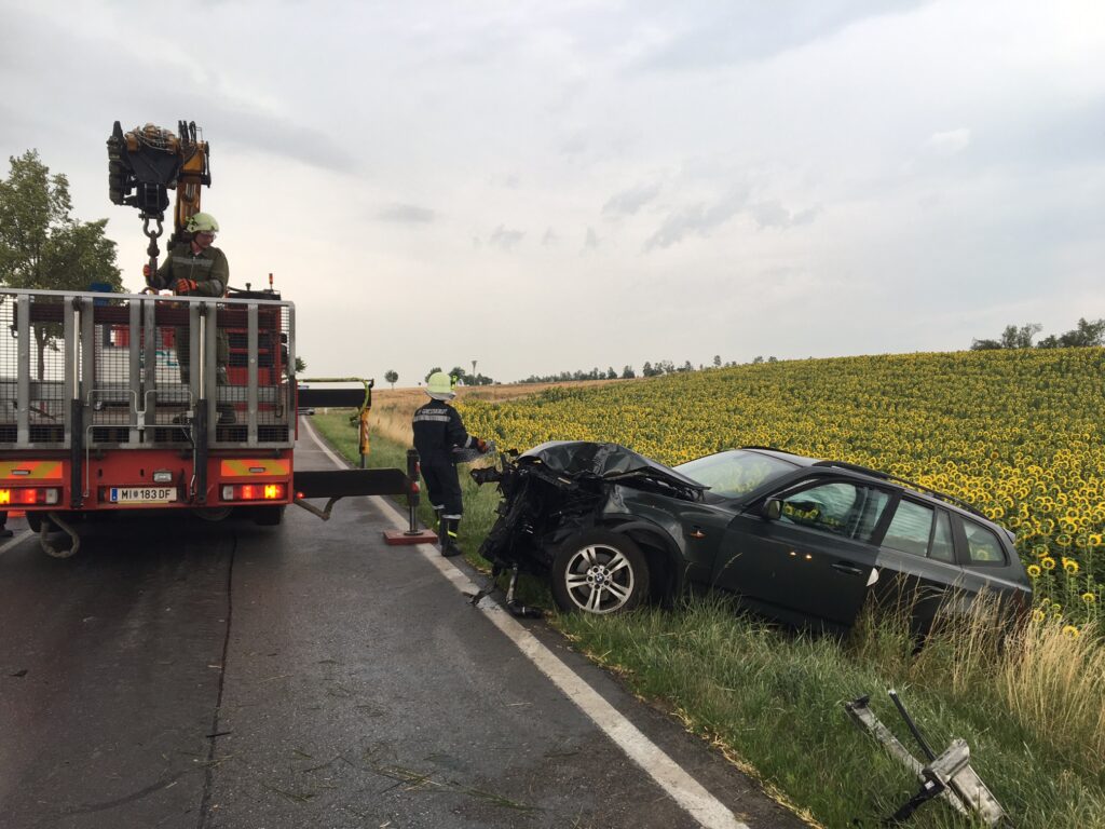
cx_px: 552
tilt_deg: +1.7
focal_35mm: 29
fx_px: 926
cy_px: 414
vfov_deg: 48.2
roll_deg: +3.1
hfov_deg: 61.7
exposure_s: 1/159
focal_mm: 4.15
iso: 25
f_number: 2.2
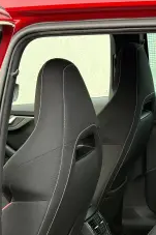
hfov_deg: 15.4
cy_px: 201
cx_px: 135
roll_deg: +3.0
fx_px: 573
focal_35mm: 88
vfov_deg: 22.7
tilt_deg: -19.6
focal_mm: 6.76
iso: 200
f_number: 1.78
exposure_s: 1/116
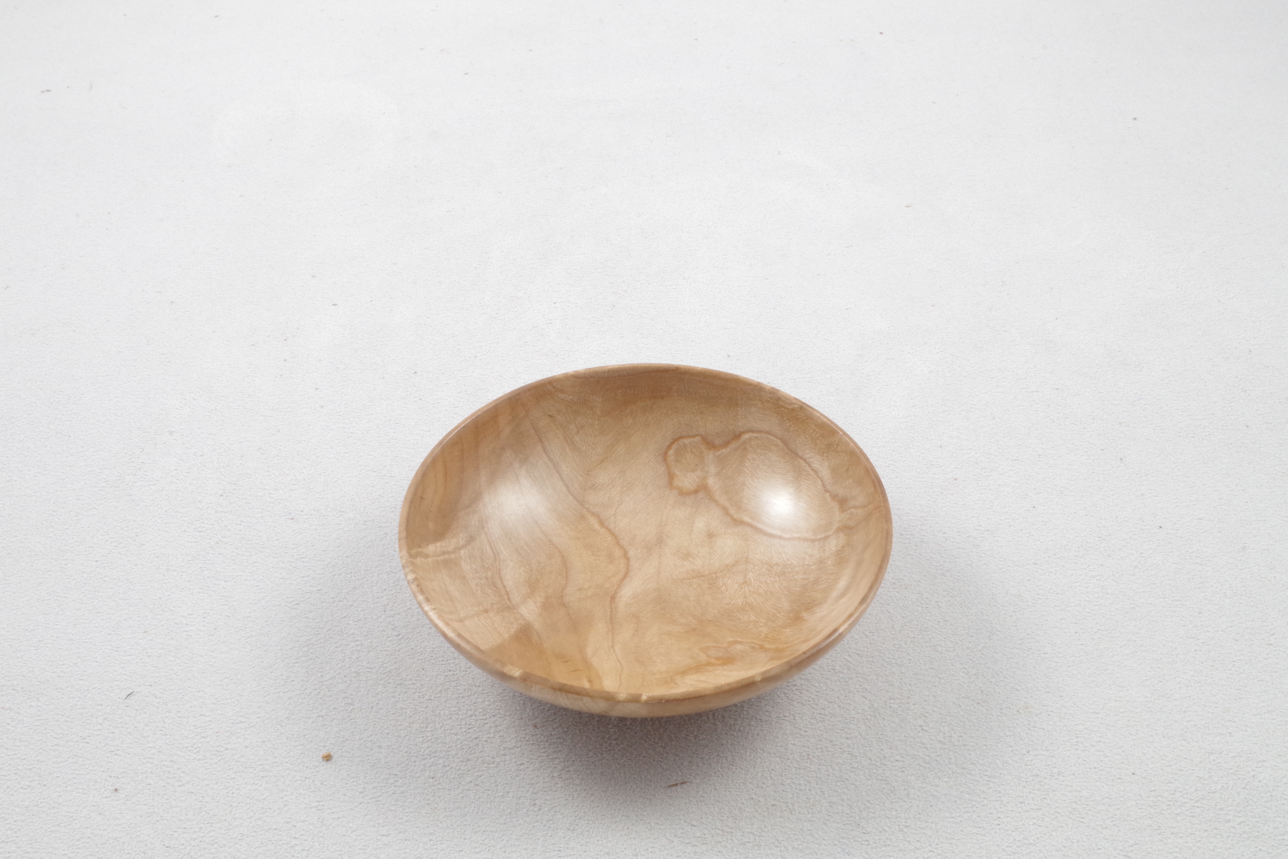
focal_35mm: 51
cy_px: 430
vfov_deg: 26.5
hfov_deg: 38.9
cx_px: 644
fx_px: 1825
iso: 1000
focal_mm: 34
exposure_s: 1/5
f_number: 29
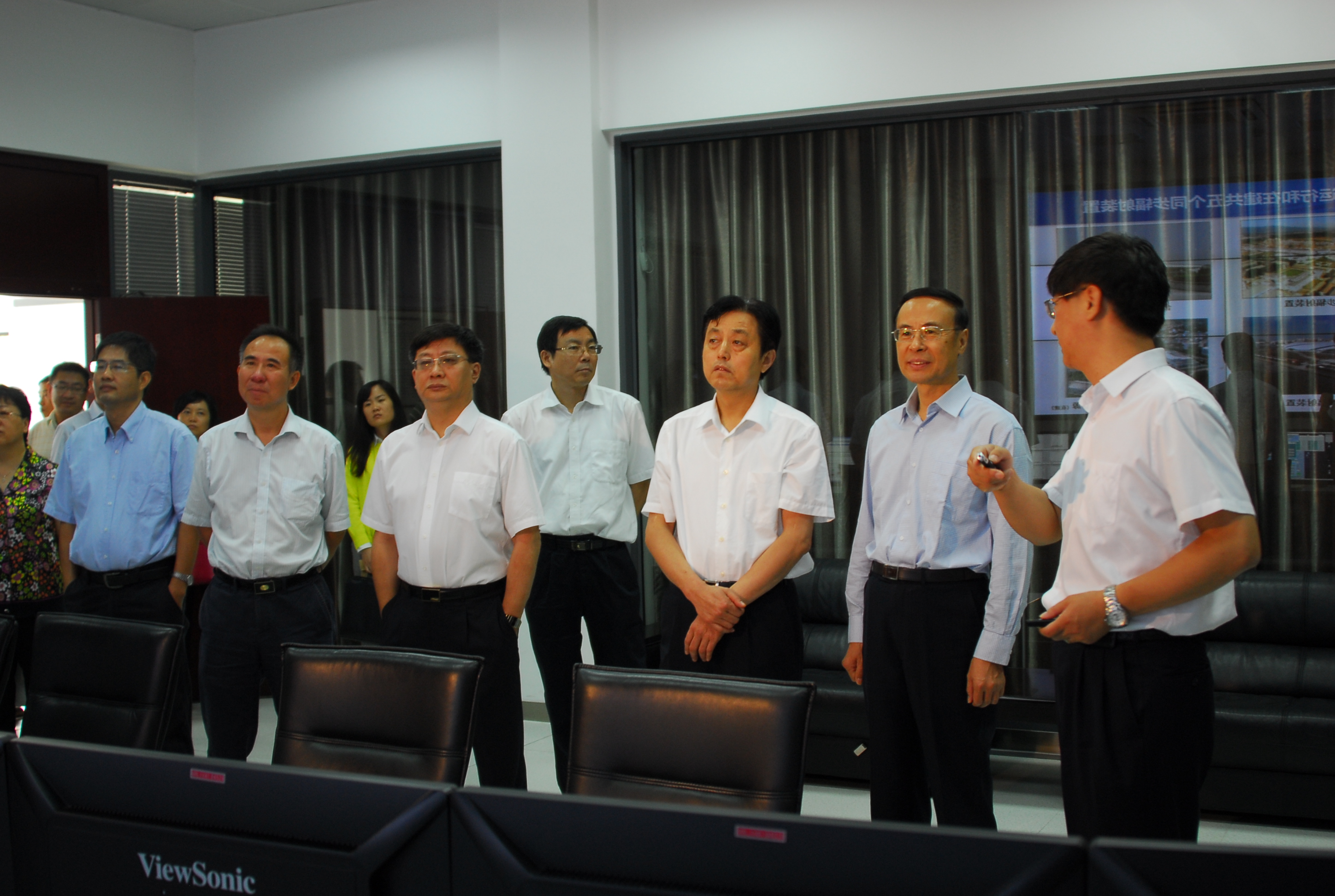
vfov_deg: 32.0
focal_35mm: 42
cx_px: 668
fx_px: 1561
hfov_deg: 46.3
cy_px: 448
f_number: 3.5
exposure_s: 1/30
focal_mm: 28
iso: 360
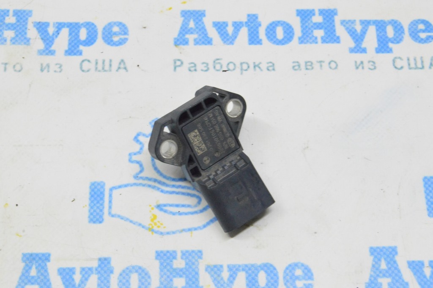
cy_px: 144
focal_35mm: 75
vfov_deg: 18.2
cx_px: 216
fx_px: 901
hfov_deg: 27.0
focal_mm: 50
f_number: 20
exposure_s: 1/20
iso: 6400
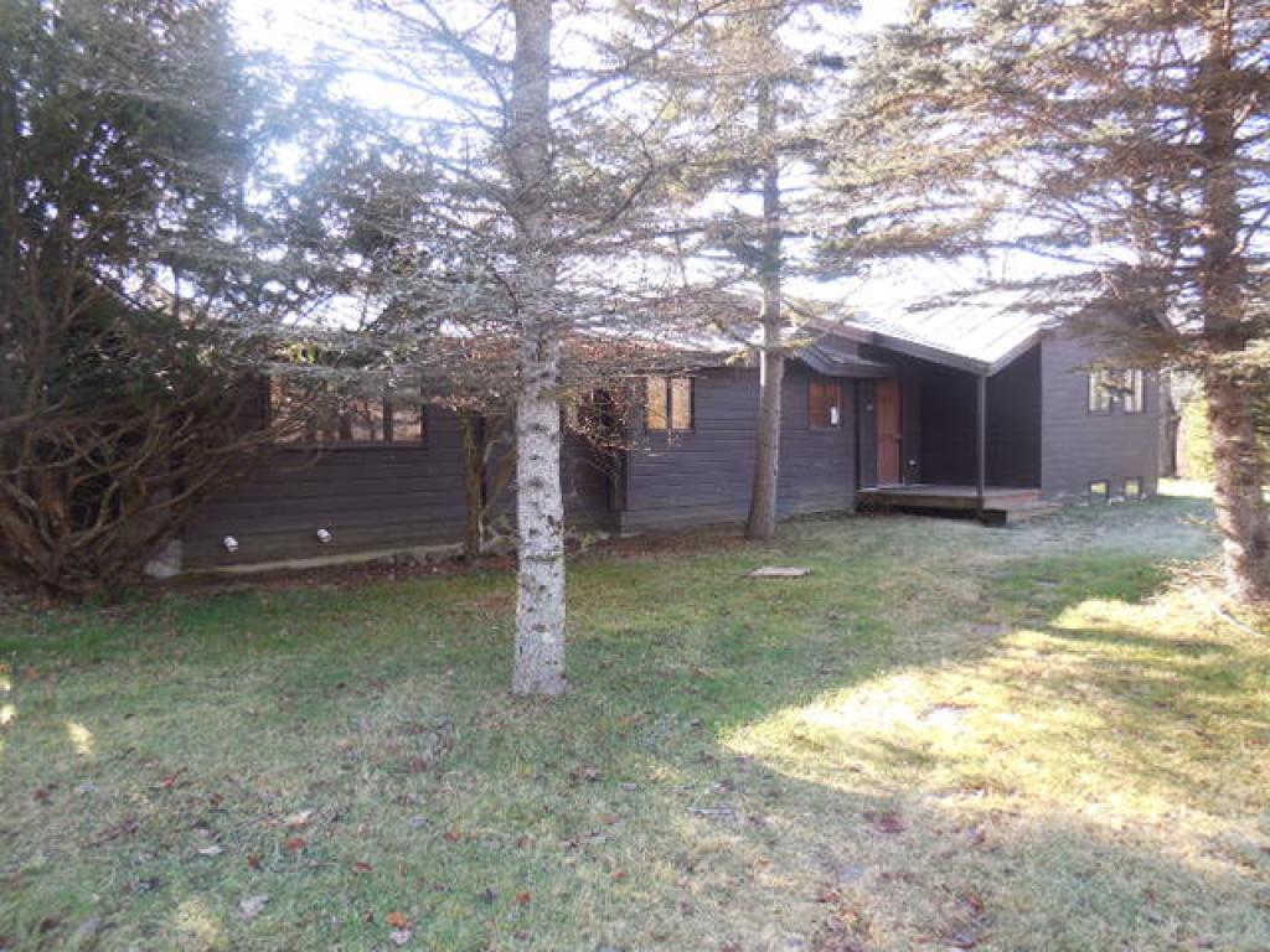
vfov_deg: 54.9
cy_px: 476
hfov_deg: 69.4
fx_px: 917
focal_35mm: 25
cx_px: 635
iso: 125
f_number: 3.1
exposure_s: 1/80
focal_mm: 4.5
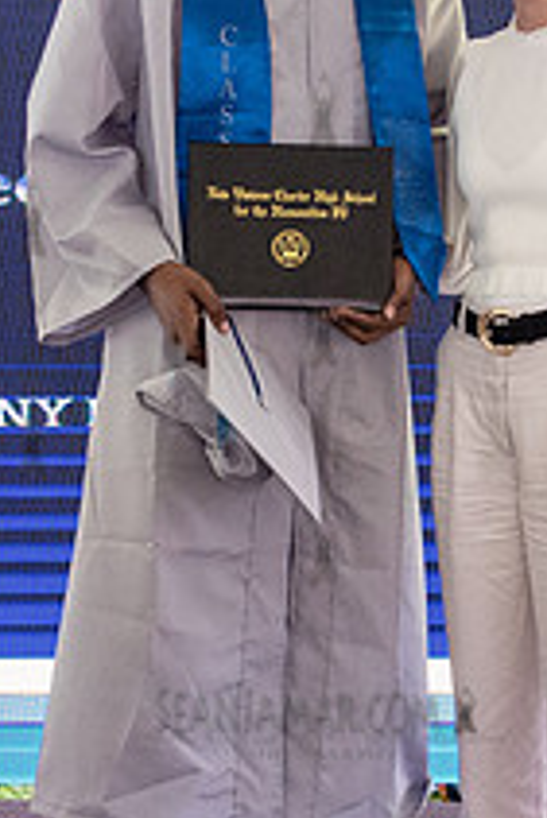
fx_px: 3072
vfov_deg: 15.1
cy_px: 237
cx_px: 296
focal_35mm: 135
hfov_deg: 10.2
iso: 2500
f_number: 4
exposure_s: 1/800
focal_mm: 32
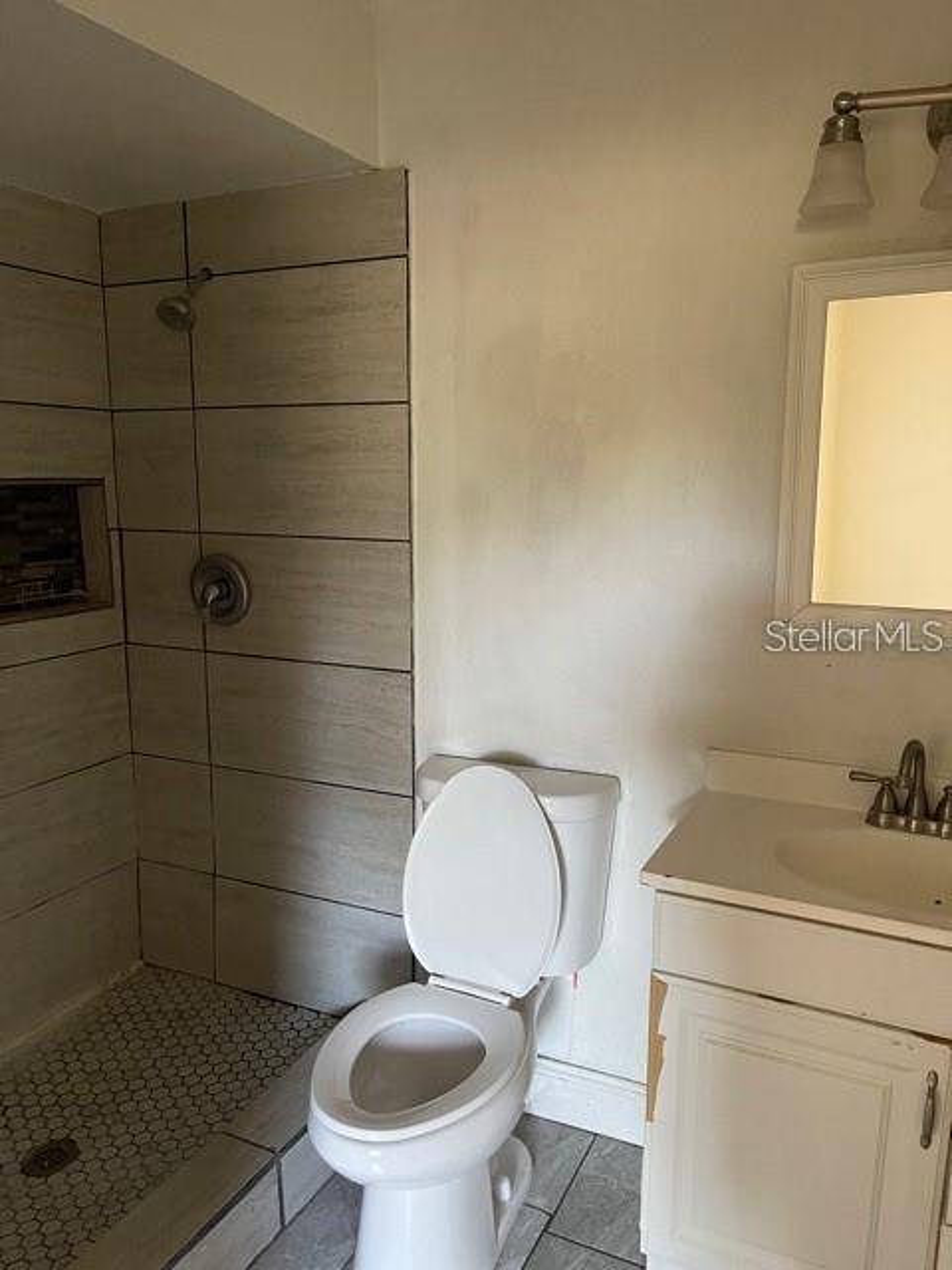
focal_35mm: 26
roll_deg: +0.2
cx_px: 476
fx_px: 953
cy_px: 635
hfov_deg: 53.1
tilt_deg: -9.3
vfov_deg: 67.3
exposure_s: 1/60
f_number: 1.6
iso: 500
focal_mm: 5.1
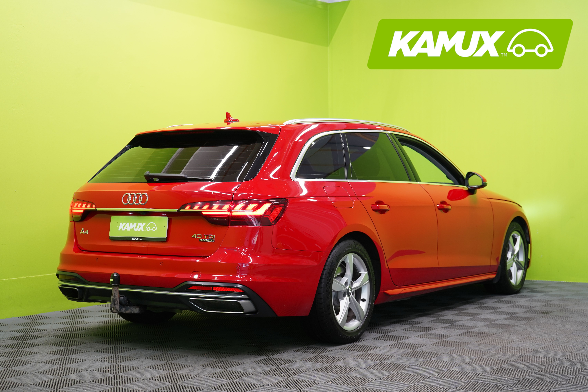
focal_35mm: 53
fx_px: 866
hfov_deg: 37.5
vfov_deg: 25.5
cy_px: 196
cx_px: 294
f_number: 5
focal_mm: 53
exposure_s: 1/30
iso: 500
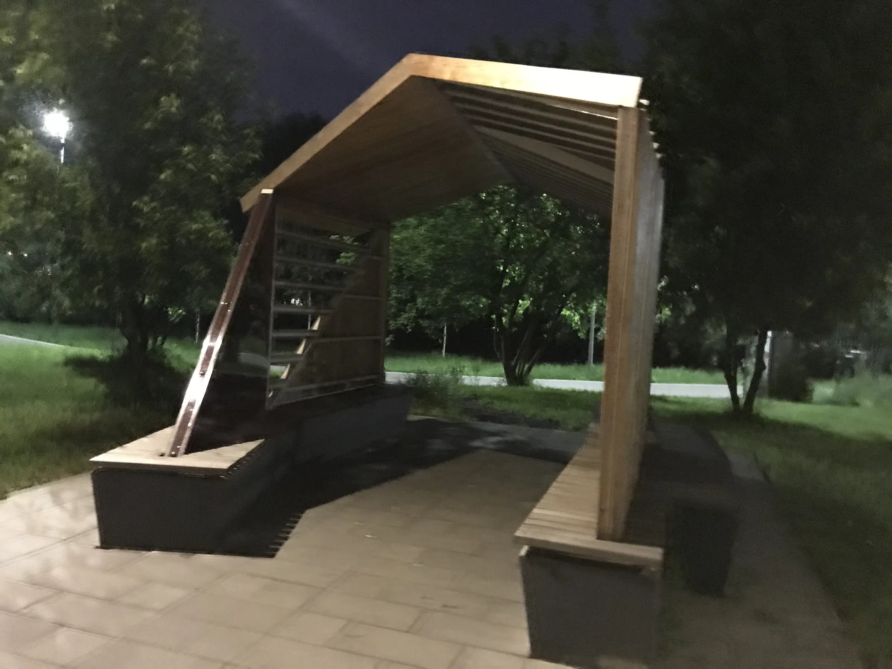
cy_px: 334
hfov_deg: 63.4
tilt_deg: -1.5
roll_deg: +2.0
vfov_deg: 49.7
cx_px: 446
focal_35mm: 28
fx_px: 722
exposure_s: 1/4
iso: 320
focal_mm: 3.99
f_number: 1.8
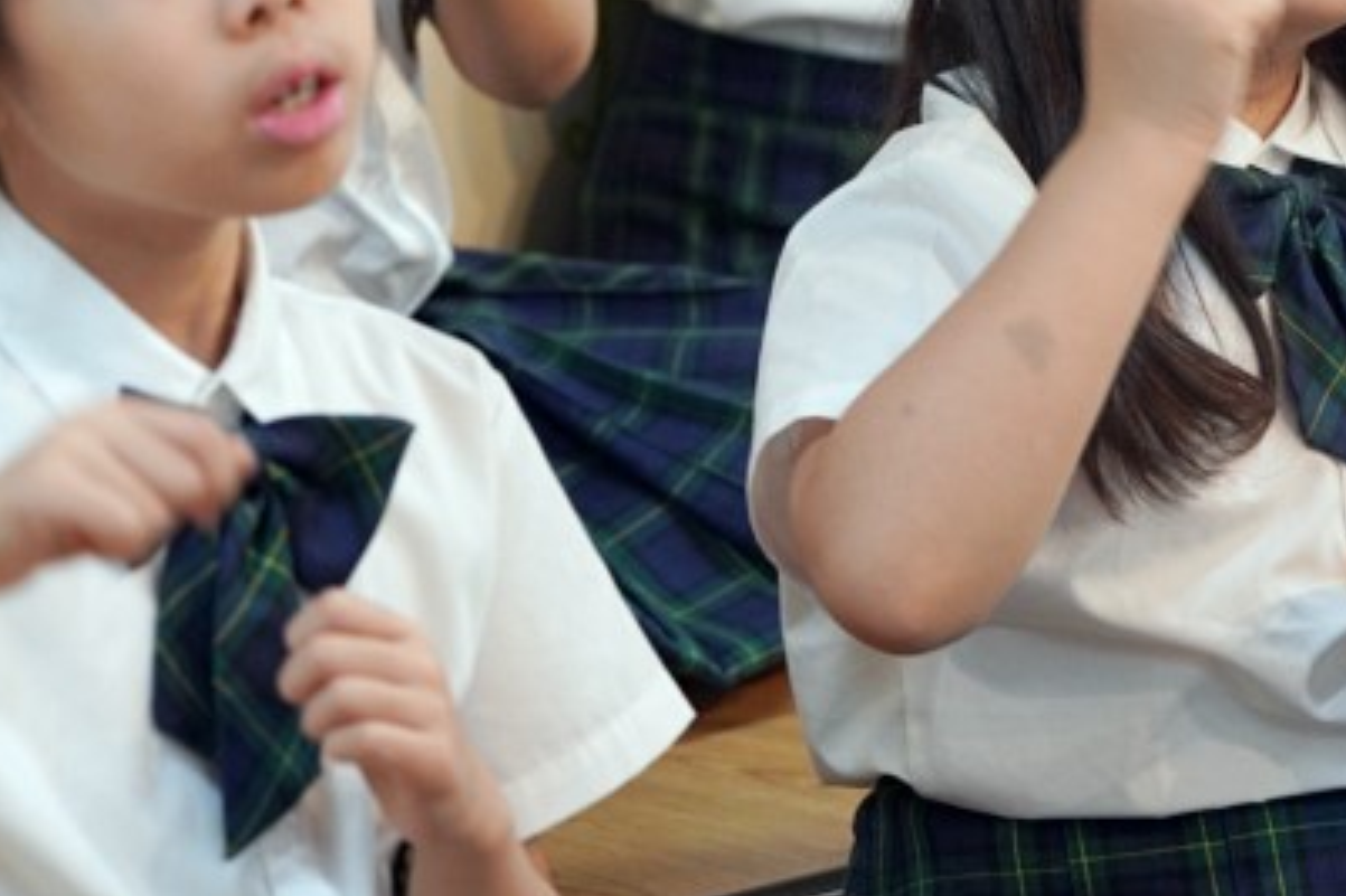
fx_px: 9642
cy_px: 87
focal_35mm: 258
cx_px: 299
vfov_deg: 5.3
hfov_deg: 8.0
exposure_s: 1/160
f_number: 4
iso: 1250
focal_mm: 115
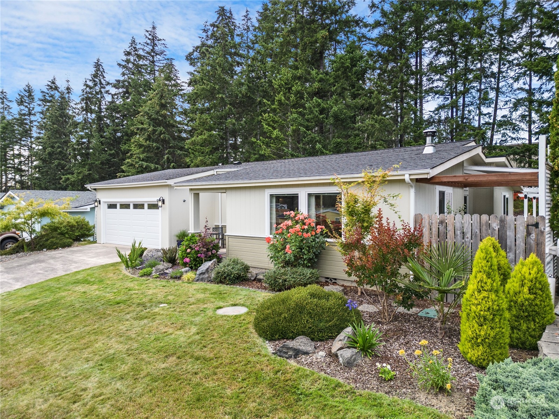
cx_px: 280
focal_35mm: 24
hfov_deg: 71.6
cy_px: 210
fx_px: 388
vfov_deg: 56.8
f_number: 1.7
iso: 110
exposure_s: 1/640
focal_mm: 6.72
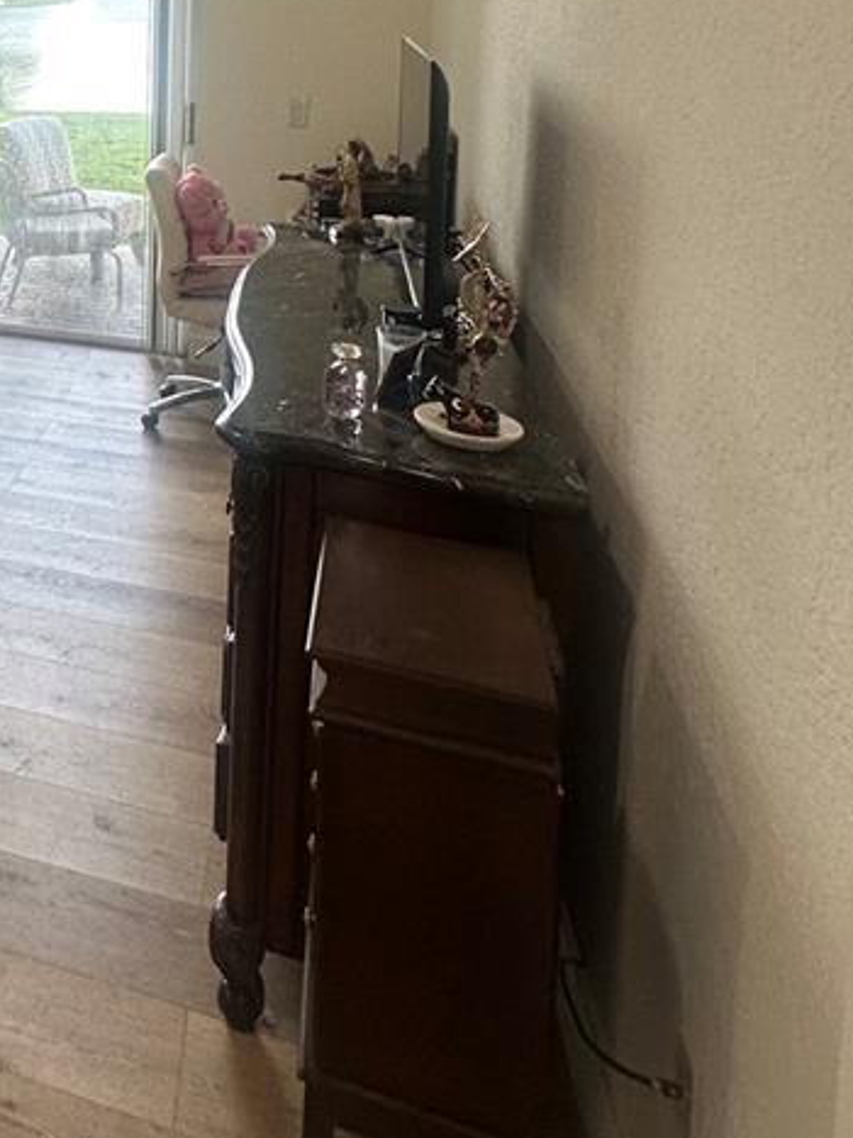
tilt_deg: -3.3
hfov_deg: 32.9
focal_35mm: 36
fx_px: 1183
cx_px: -158
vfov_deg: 45.3
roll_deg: +0.3
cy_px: 63
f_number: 2.2
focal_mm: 2.22
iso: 100
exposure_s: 1/120
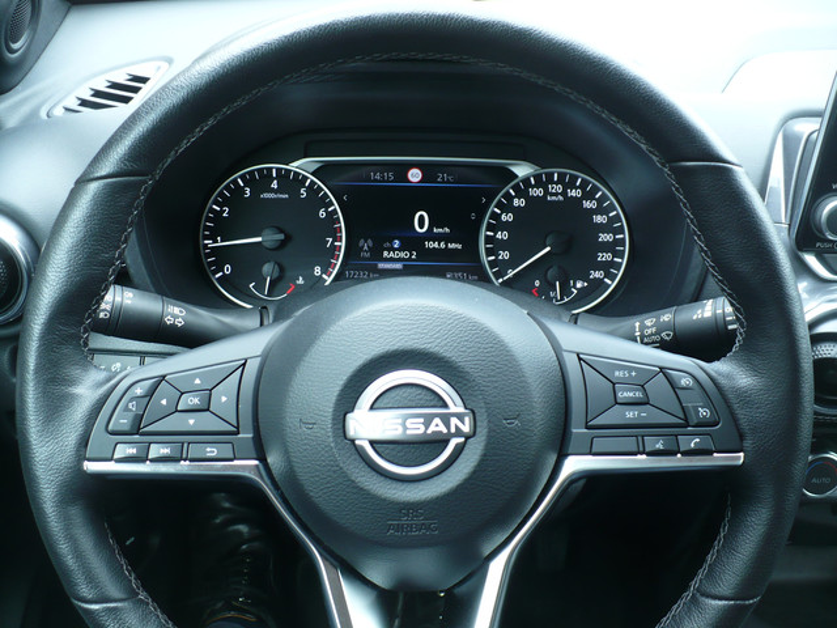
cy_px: 314
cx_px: 418
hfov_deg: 50.1
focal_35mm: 37
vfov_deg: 38.7
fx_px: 895
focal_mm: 6.1
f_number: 2.8
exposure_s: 1/30
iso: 100
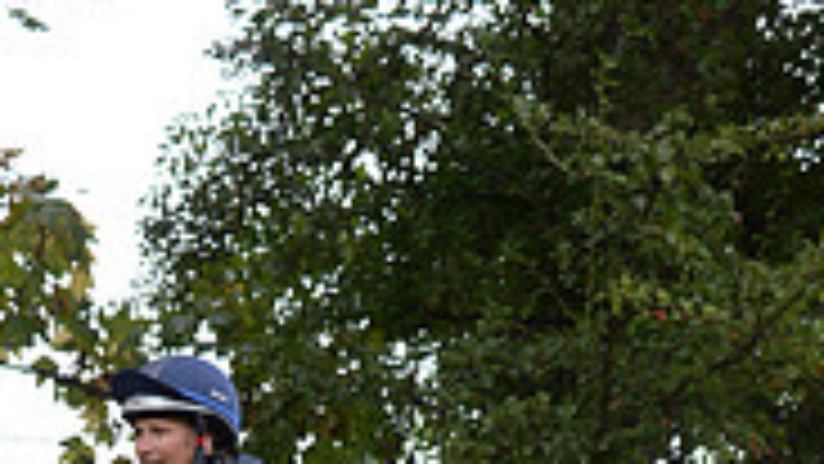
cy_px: 1077
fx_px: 9440
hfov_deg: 5.0
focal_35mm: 432
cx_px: 230
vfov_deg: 2.8
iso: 1250
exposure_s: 1/800
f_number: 5.6
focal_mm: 130
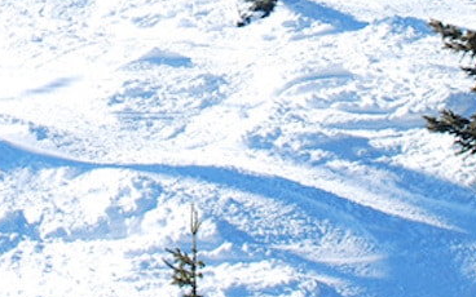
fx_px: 1660
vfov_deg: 10.0
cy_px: -109
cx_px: 140
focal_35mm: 128
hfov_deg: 16.3
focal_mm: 30
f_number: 5
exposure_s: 1/1000
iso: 200
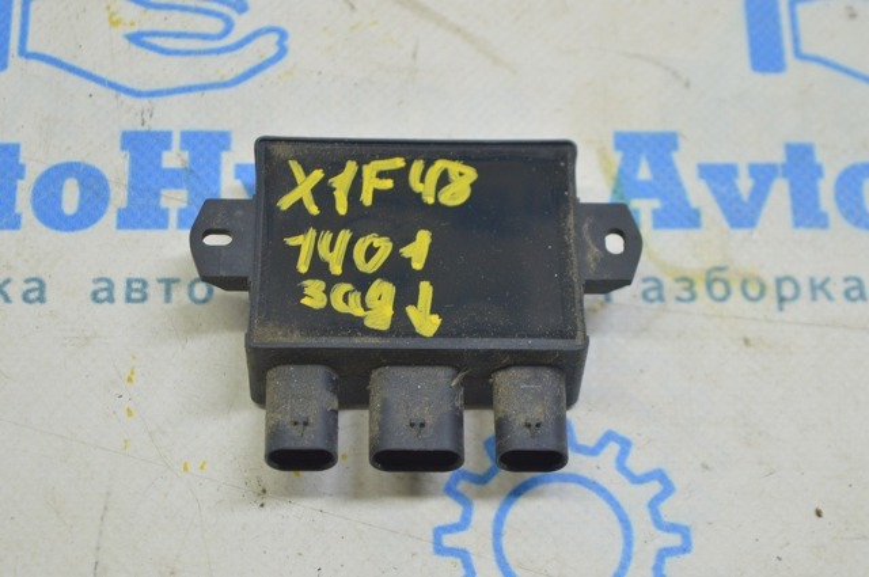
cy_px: 288
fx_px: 1989
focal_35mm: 82
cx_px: 434
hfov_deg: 24.6
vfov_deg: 16.5
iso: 400
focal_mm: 55
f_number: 5.6
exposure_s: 1/20
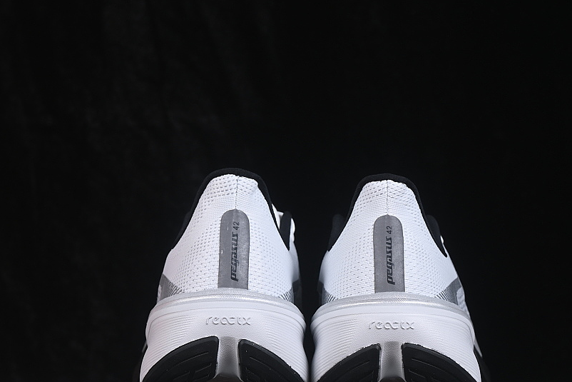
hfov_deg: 20.2
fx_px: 1605
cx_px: 312
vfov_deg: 13.5
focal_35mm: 101
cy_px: 231
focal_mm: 50
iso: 160
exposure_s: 1/80
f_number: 8
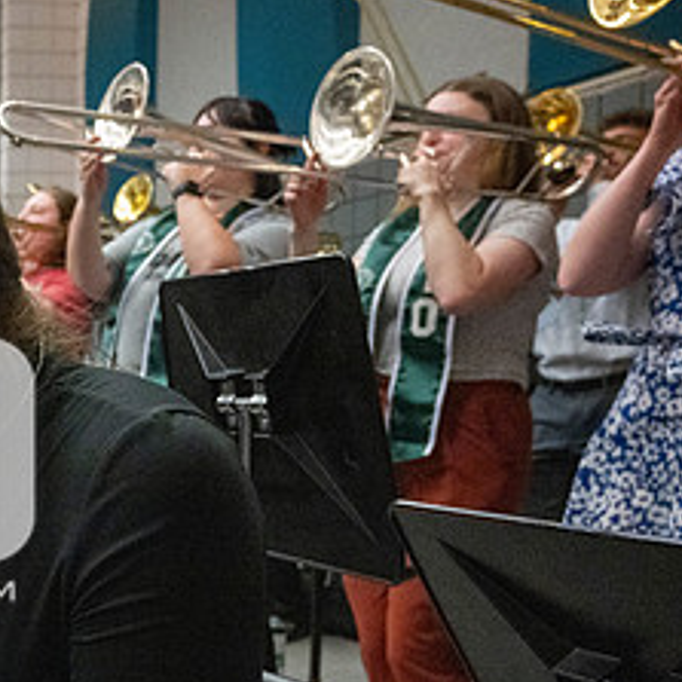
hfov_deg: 27.2
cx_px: -196
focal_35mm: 53
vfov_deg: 31.8
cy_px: 482
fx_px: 1181
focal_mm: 24
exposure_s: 1/500
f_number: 4
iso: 10000
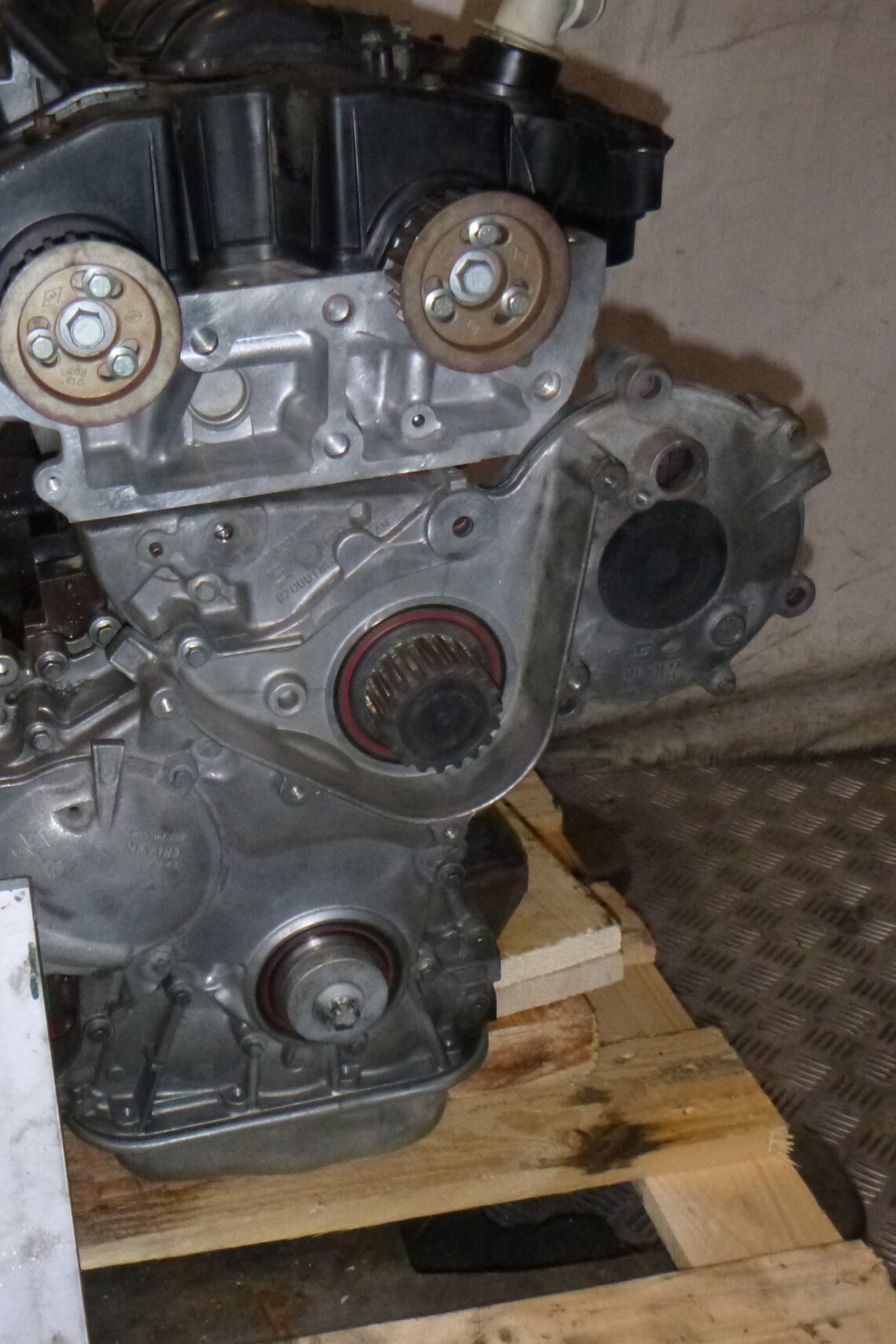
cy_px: 657
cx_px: 239
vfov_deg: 49.5
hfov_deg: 33.6
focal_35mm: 39
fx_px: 1456
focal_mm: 4.5
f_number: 3.9
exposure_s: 1/250
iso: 400
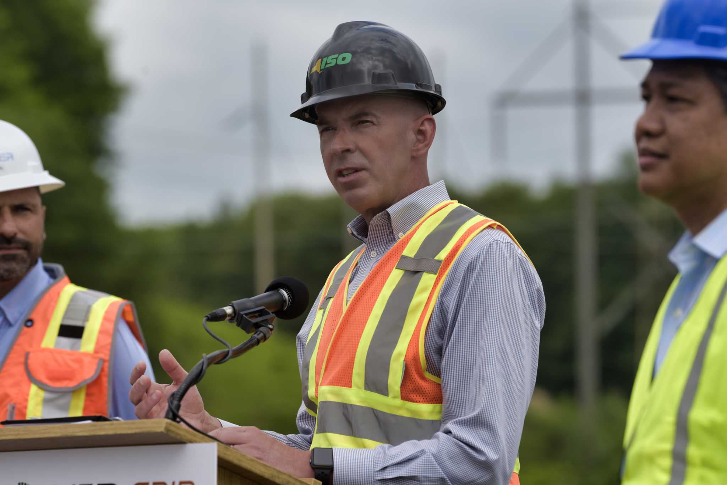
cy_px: 242
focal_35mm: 200
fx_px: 4040
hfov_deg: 10.3
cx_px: 364
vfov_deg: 6.9
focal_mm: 200
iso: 125
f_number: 5.6
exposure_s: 1/800
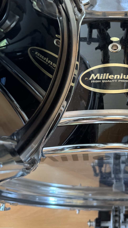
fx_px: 235
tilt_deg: -60.2
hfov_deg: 28.8
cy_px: 92
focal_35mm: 39
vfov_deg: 51.3
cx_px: 123
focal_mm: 6.76
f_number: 1.78
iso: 800
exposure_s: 1/54
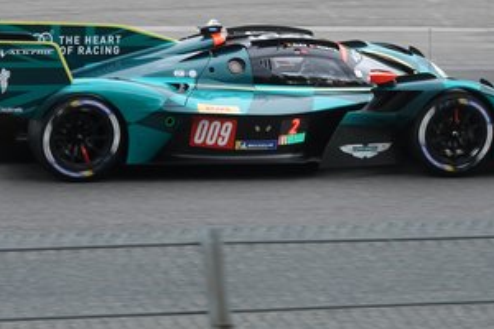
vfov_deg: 5.0
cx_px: 226
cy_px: 156
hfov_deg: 7.5
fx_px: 3787
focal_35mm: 276
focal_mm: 67.46
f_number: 4
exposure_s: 1/800
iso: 250
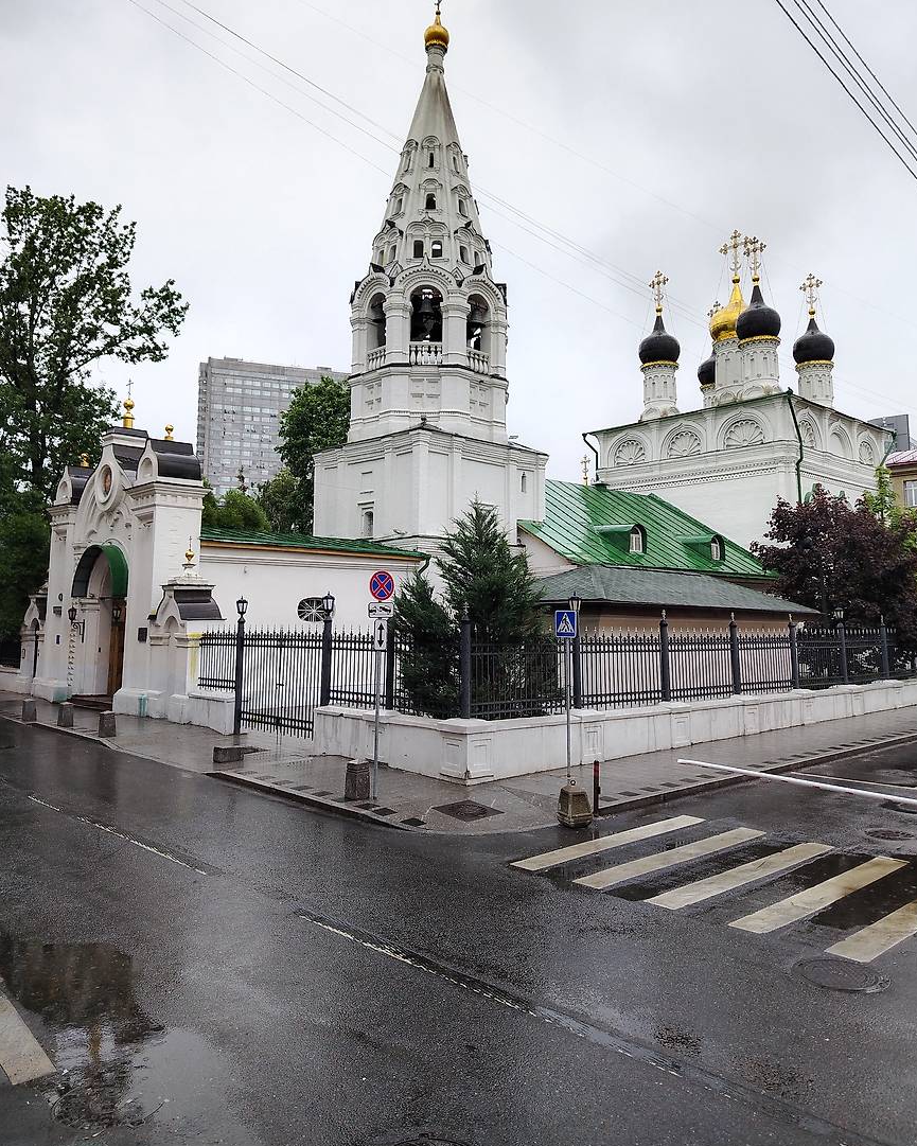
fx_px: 882
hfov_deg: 54.9
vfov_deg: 65.9
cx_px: 476
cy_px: 516
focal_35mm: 26
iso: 100
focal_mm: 5.25
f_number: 1.75
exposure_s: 1/256
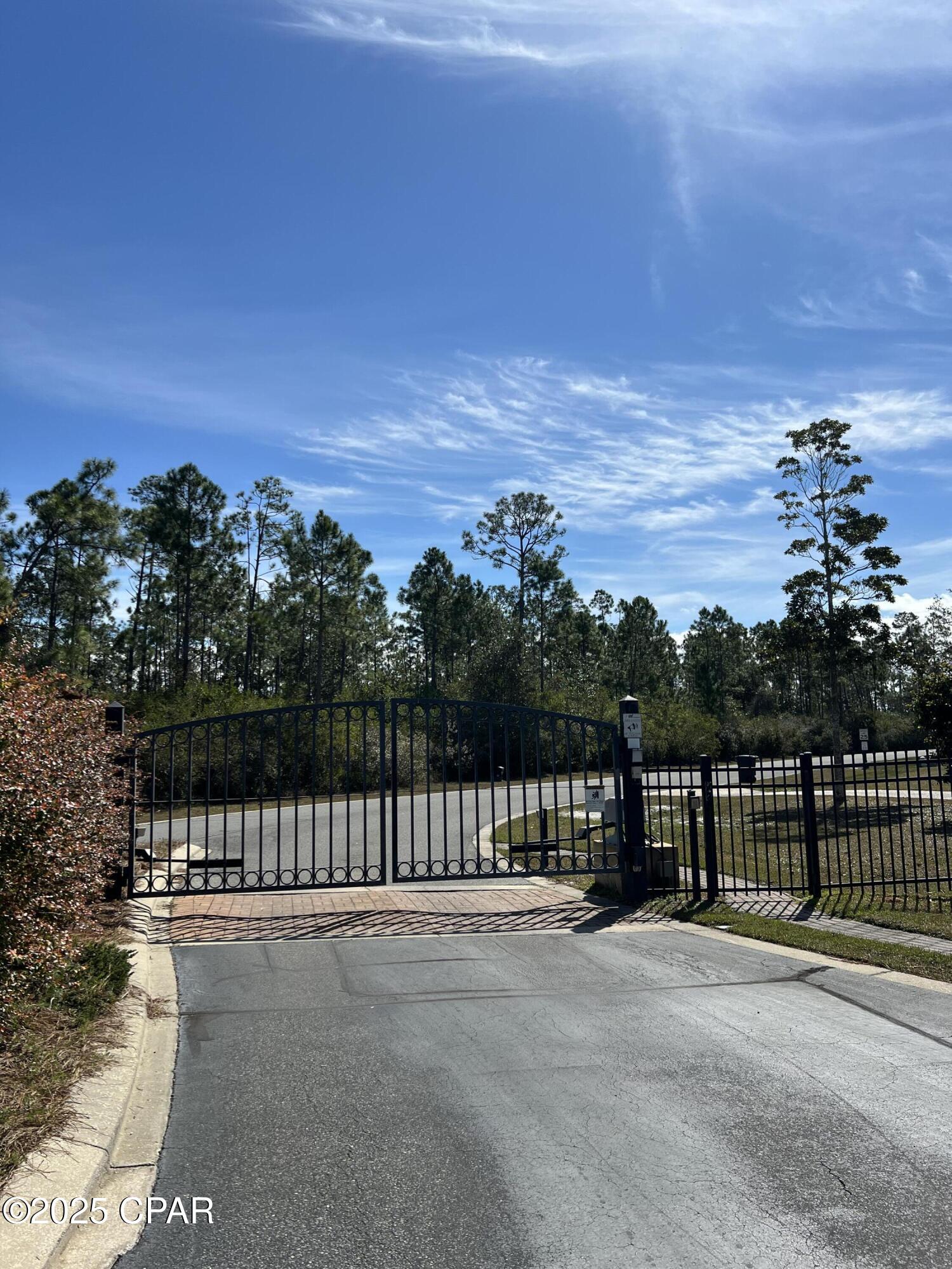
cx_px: 476
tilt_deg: +5.4
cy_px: 634
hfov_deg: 53.1
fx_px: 953
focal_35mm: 26
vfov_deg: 67.3
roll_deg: +0.8
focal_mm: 5.7
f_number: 1.5
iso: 50
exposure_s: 1/6993
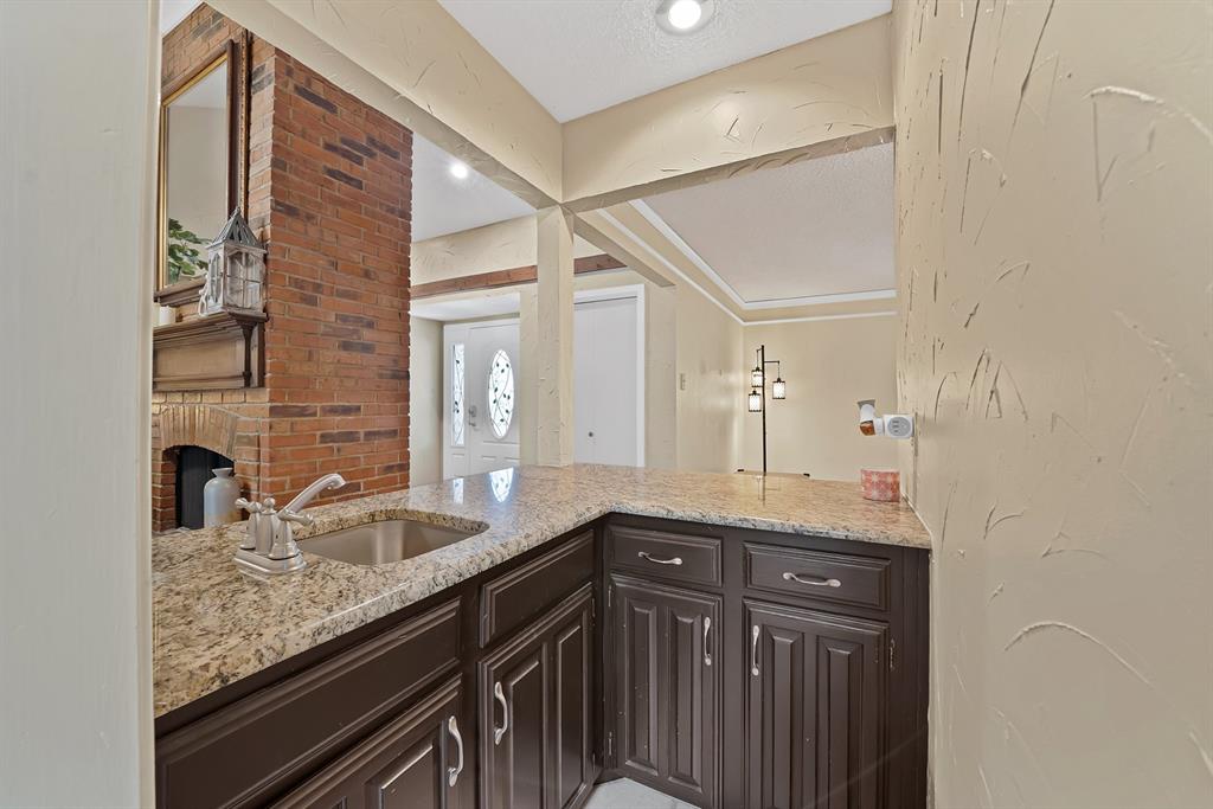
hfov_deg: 112.6
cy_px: 404
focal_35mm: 12
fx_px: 404
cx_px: 606
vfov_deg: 90.0
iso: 640
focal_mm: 12
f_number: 9
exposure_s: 3.2
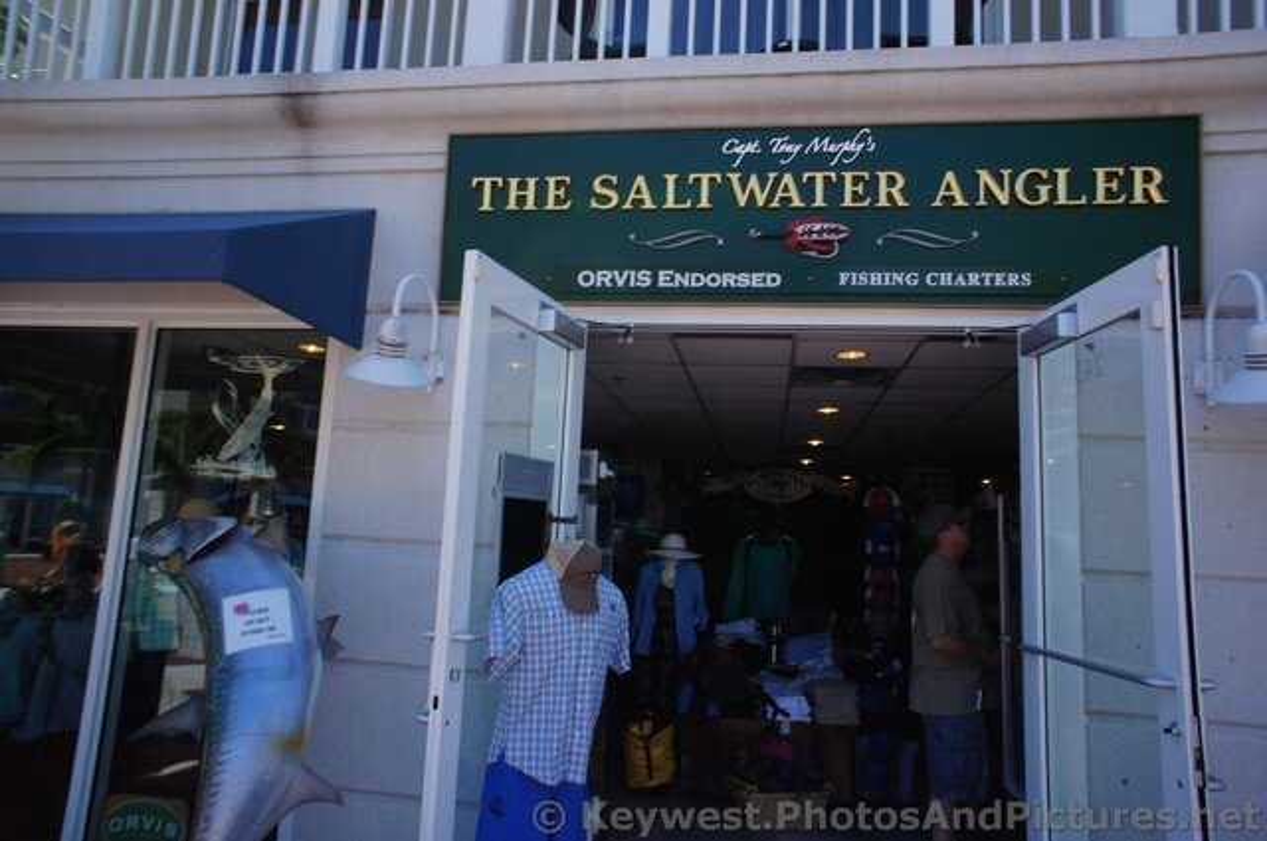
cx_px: 634
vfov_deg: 53.0
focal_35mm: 24
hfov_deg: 73.8
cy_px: 420
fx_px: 844
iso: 200
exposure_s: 1/100
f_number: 11
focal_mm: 16
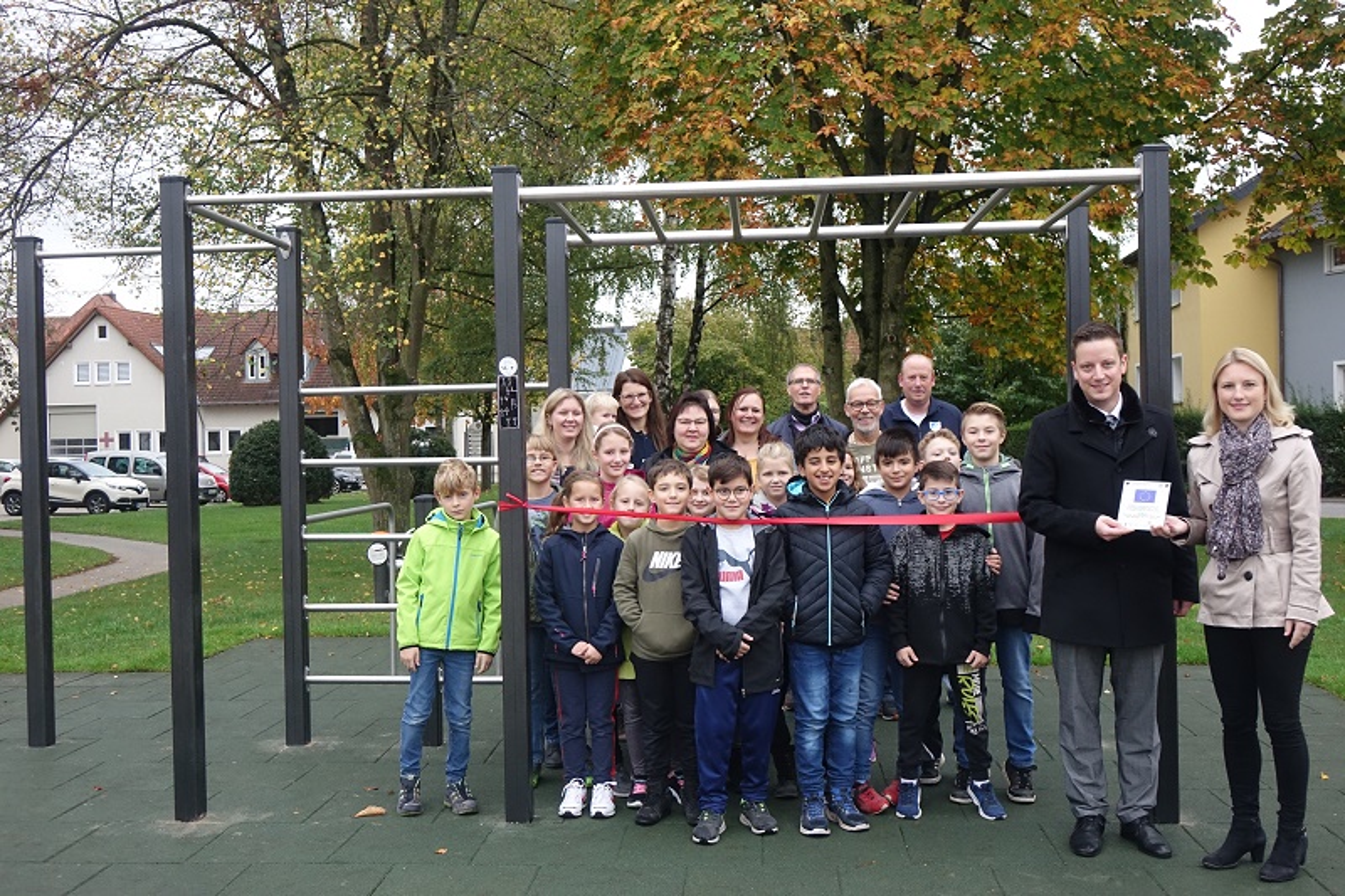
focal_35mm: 38
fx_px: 1419
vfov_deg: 35.0
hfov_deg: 50.7
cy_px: 448
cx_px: 672
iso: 800
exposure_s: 1/640
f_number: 2.8
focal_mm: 13.94
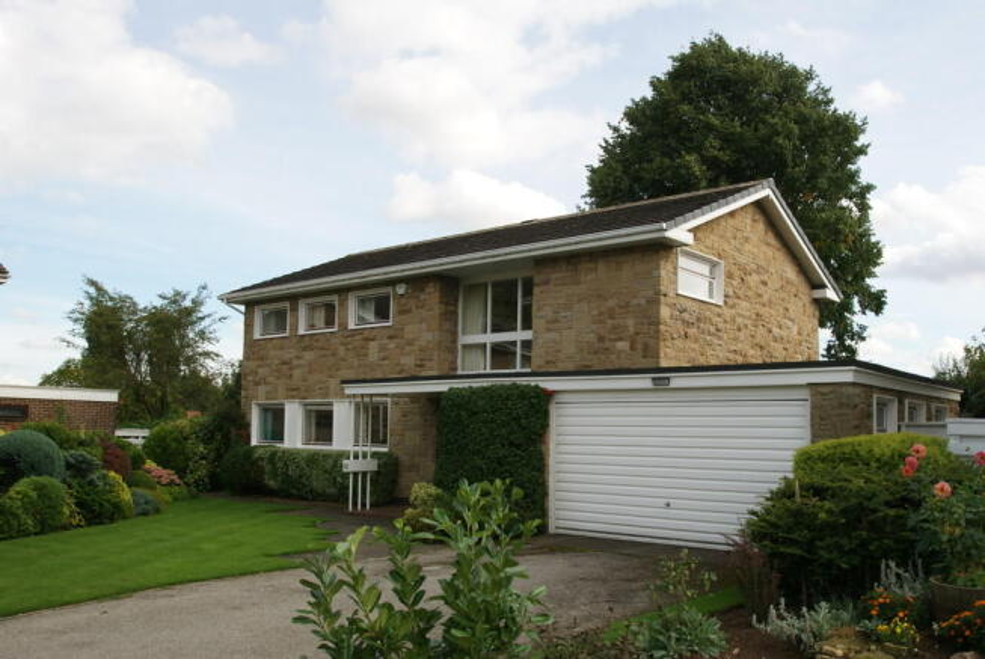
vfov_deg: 43.7
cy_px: 330
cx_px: 492
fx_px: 822
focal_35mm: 30
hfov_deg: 61.9
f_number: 10
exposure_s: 1/80
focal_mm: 20
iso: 100
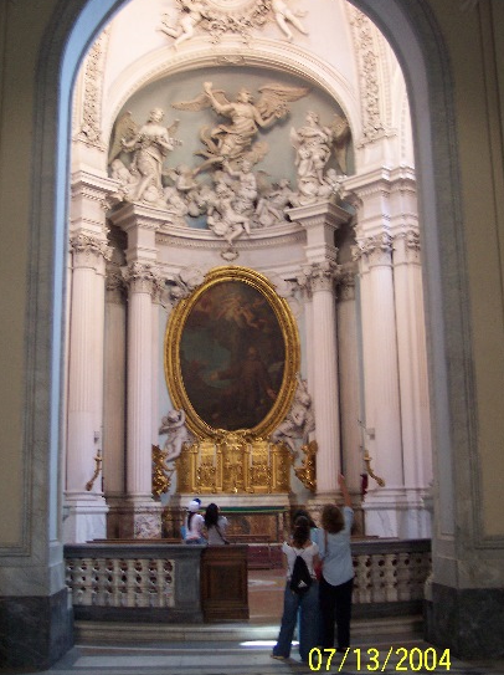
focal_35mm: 42
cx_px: 232
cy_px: 336
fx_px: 817
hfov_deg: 34.3
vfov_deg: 44.8
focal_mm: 8
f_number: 2.8
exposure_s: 1/8
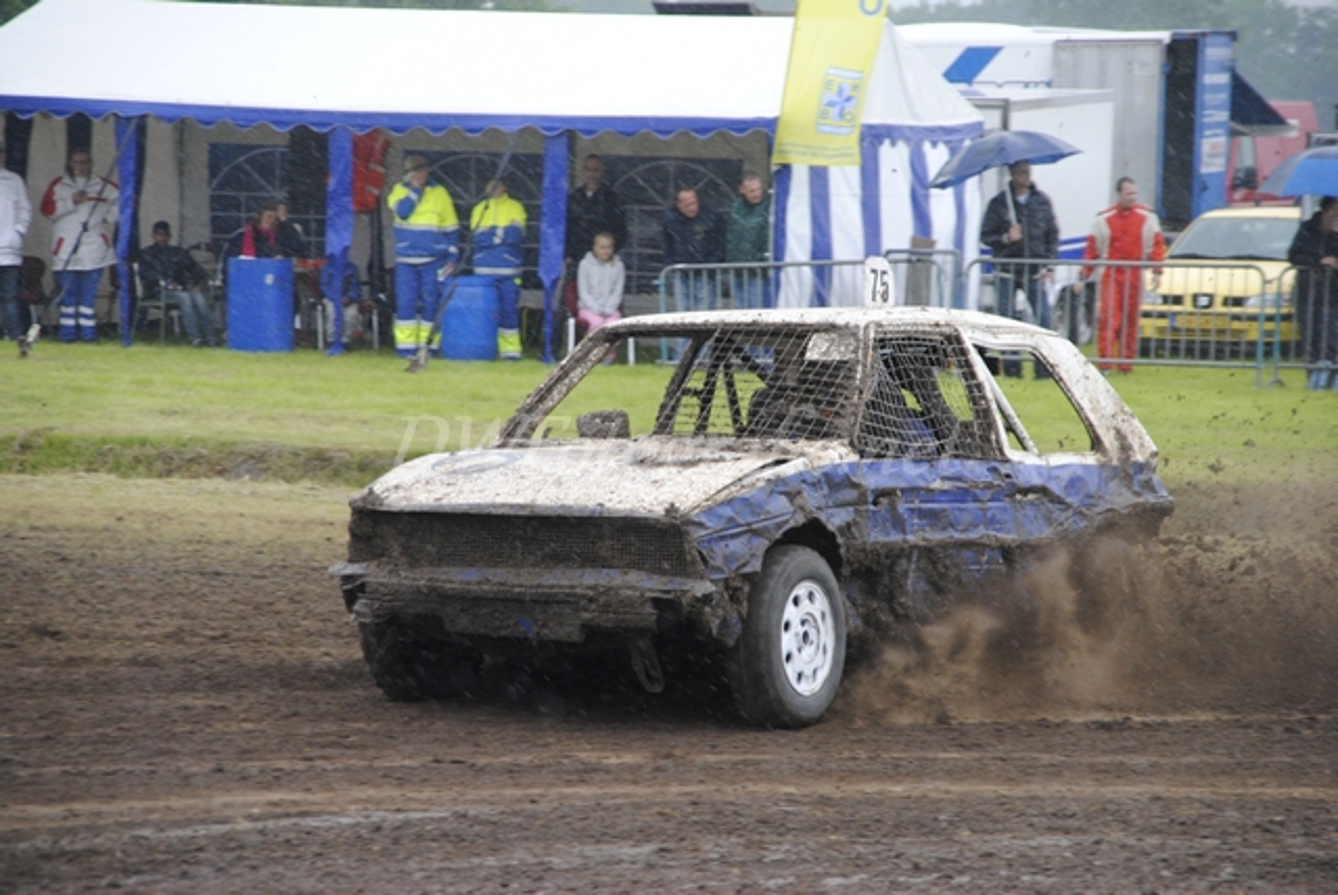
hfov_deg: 9.5
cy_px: 448
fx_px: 8091
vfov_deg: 6.3
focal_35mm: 218
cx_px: 669
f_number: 5.6
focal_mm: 145
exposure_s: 1/500
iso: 720
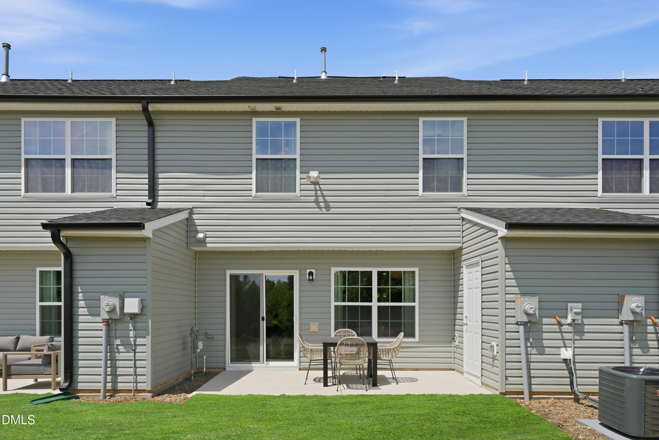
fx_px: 388
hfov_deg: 80.7
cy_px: 220
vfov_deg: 59.0
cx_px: 330
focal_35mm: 21
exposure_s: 1/400
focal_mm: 21.2
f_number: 10
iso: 100
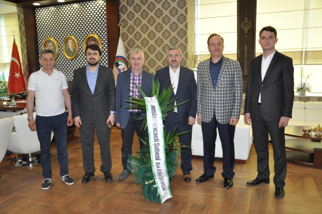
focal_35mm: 32
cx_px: 161
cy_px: 107
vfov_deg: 41.6
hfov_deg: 59.6
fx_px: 281
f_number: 3.8
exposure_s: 1/60
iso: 800
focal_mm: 21
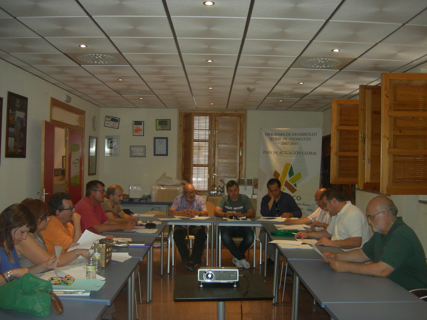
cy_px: 160
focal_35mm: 36
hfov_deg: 51.4
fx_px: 444
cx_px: 214
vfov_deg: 39.7
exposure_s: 1/60.1
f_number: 2.7
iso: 181
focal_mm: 7.5
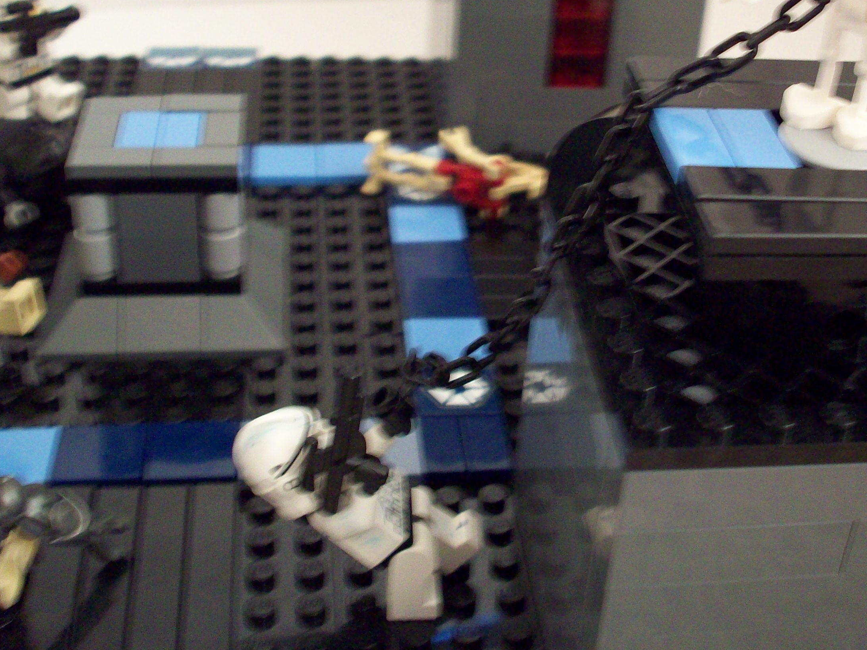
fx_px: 1303
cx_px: 602
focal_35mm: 52
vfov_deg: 27.9
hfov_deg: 36.3
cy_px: 222
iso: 200
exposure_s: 1/8
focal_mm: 6.2
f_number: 2.8
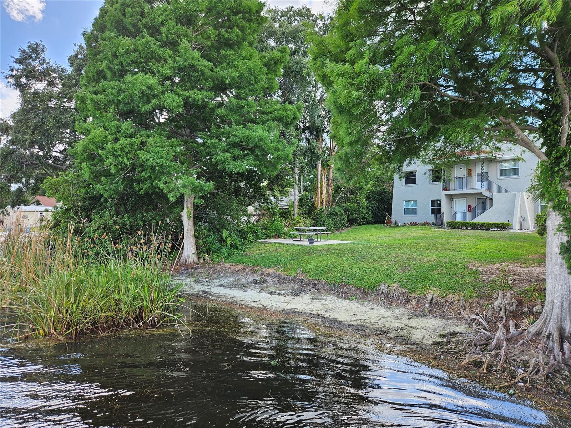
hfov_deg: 73.9
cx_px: 286
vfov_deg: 58.9
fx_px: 379
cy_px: 214
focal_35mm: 23
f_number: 1.8
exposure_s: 1/271
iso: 25
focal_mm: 5.4
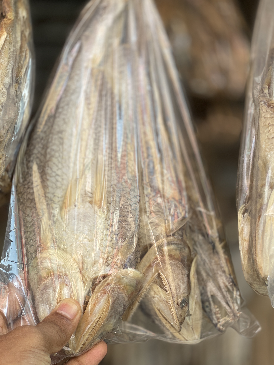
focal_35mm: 59
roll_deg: -2.1
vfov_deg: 32.7
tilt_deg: +17.0
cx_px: 136
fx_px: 623
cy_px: 165
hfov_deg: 24.8
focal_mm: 6
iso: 32
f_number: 2
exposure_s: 1/122
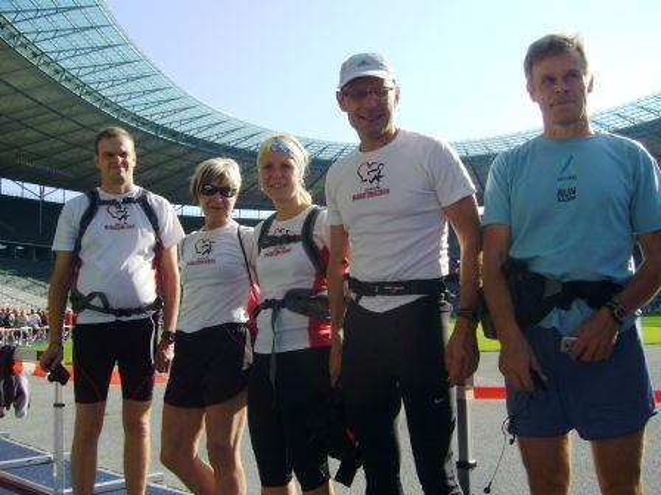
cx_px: 330
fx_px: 668
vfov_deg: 40.7
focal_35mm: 35
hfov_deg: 52.6
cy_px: 248
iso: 100
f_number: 5.6
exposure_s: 1/320
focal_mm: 5.8
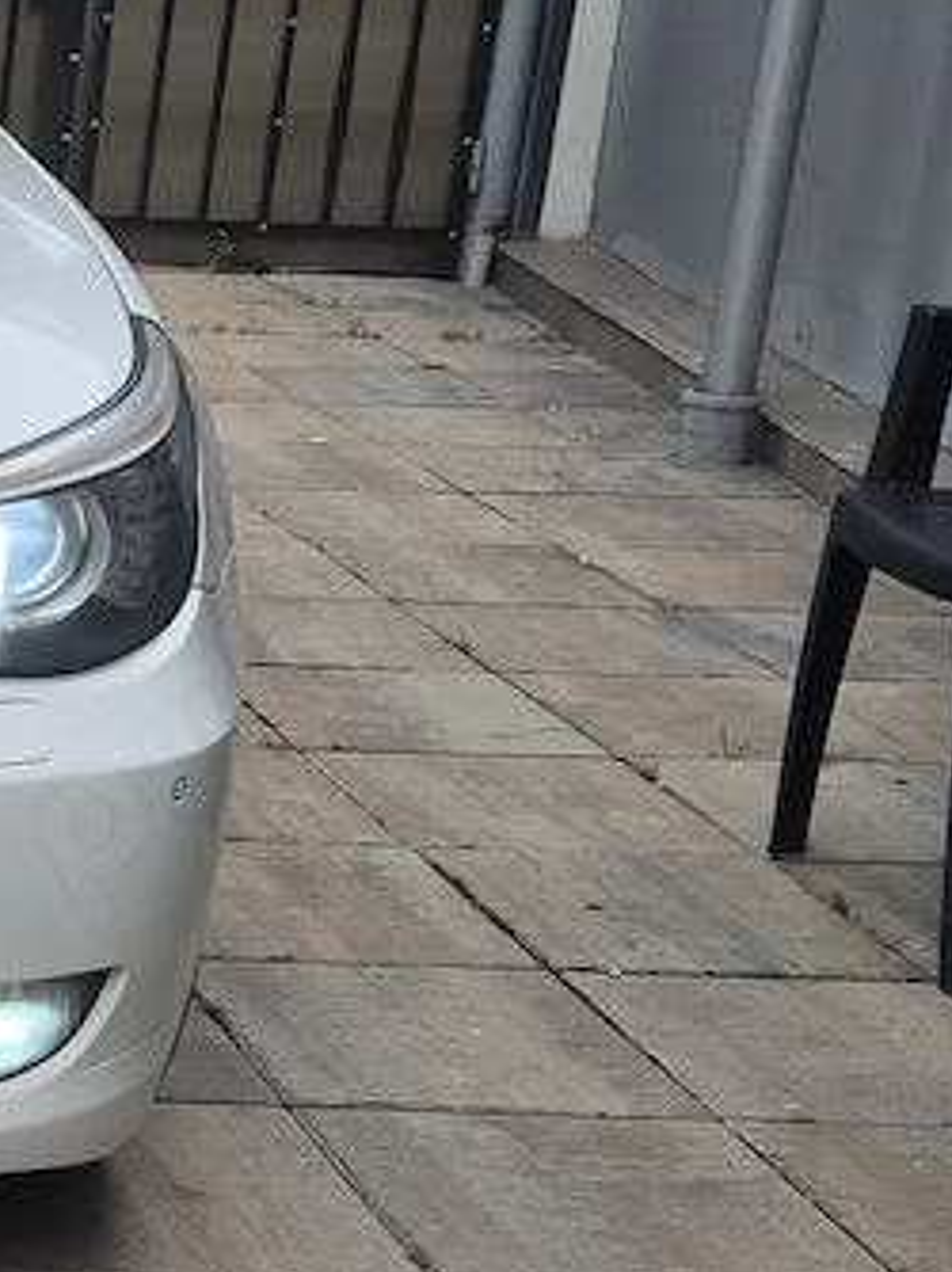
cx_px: -906
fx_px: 3378
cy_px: 788
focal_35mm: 92
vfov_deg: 21.3
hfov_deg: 13.8
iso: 25
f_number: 1.8
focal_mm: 5.4
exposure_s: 1/1096
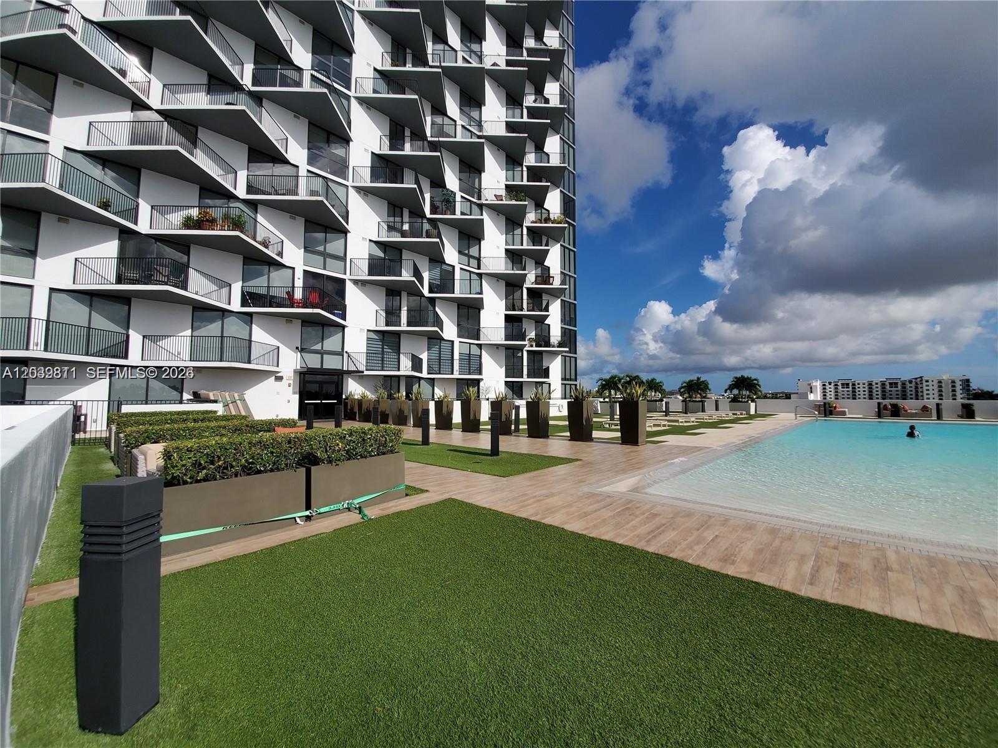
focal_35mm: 13
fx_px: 375
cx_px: 499
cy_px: 374
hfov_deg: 106.2
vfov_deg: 89.9
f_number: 2.2
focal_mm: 1.8
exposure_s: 1/2054
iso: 50
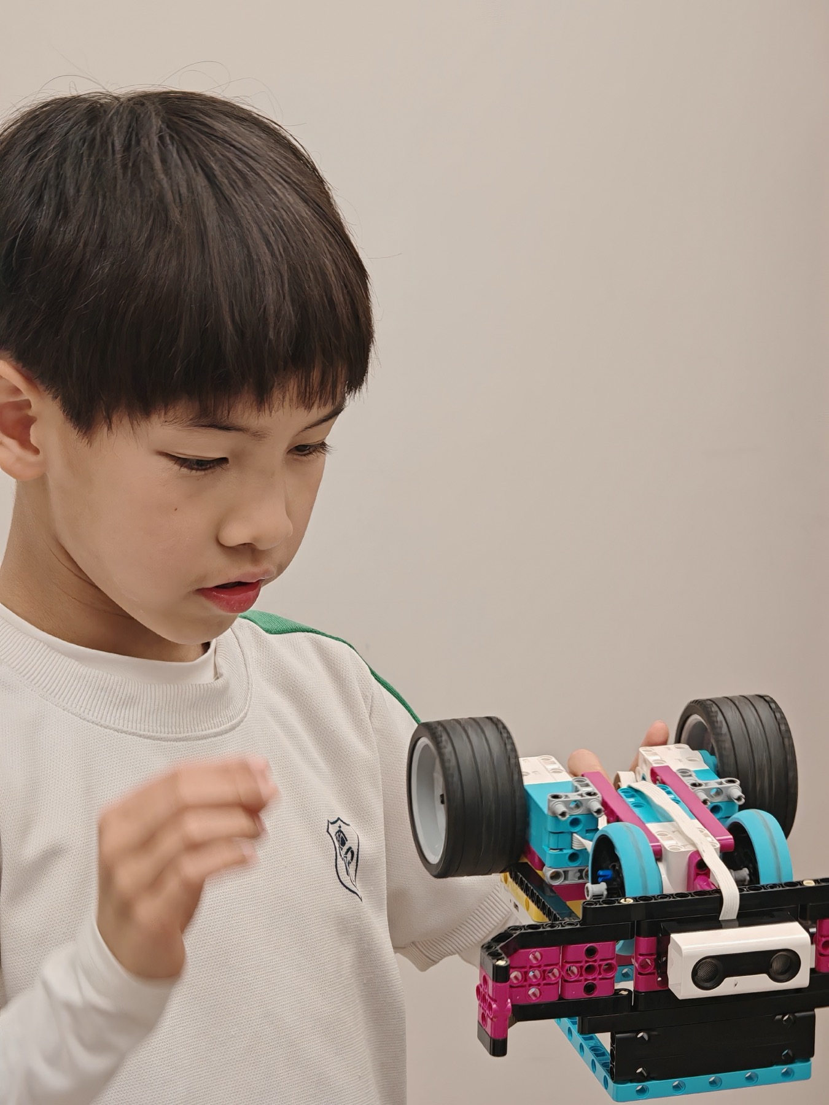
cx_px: 414
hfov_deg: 11.0
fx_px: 4311
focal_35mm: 135
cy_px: 552
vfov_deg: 14.6
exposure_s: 1/100
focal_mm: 15.38
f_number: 2.6
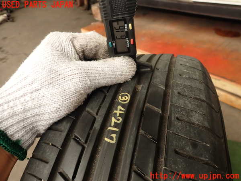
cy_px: 90
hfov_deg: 69.4
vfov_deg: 54.9
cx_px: 120
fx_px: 174
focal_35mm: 25
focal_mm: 4.5
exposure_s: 1/125
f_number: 2.8
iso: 100
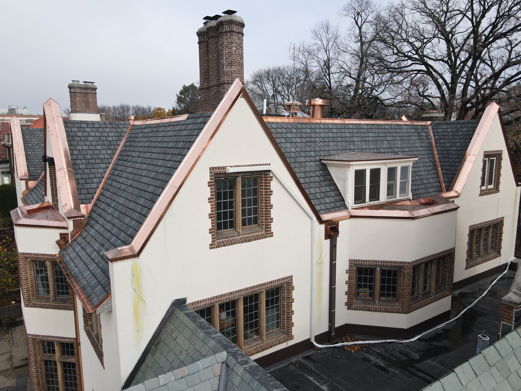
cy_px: 196
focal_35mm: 24
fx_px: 361
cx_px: 260
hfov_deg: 71.6
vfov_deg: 56.8
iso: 100
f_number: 2.8
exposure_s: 1/30
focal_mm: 4.5
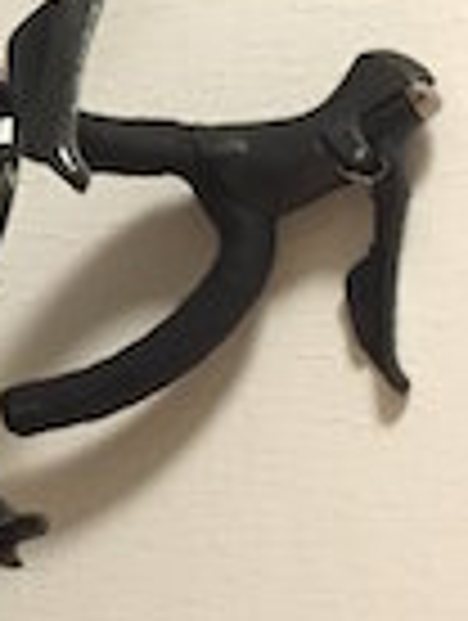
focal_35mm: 126
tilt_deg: +9.1
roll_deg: -2.4
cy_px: 252
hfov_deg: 11.2
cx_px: -274
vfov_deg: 15.6
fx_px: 2264
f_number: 2.2
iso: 200
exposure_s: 1/30
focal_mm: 4.15
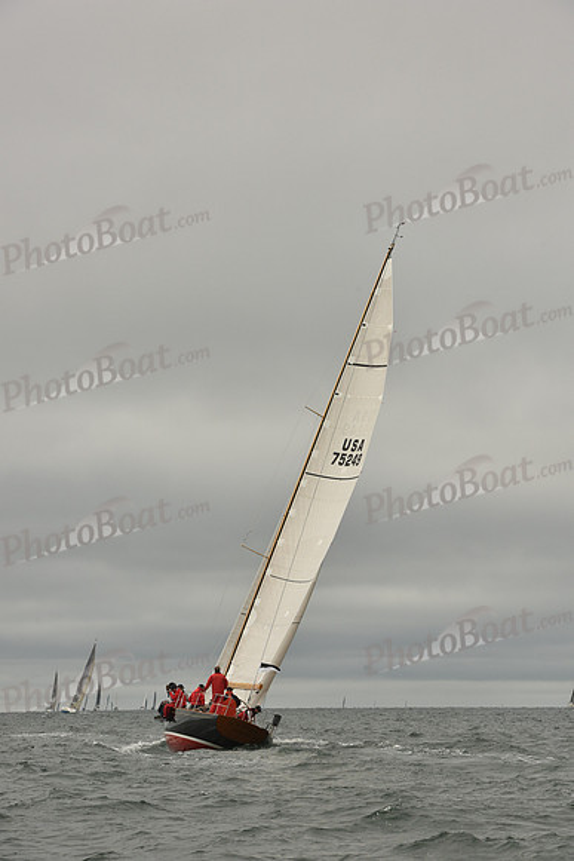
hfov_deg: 11.4
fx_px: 2868
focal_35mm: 120
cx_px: 287
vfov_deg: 17.1
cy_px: 430
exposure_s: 1/800
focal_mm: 120
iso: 320
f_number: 11
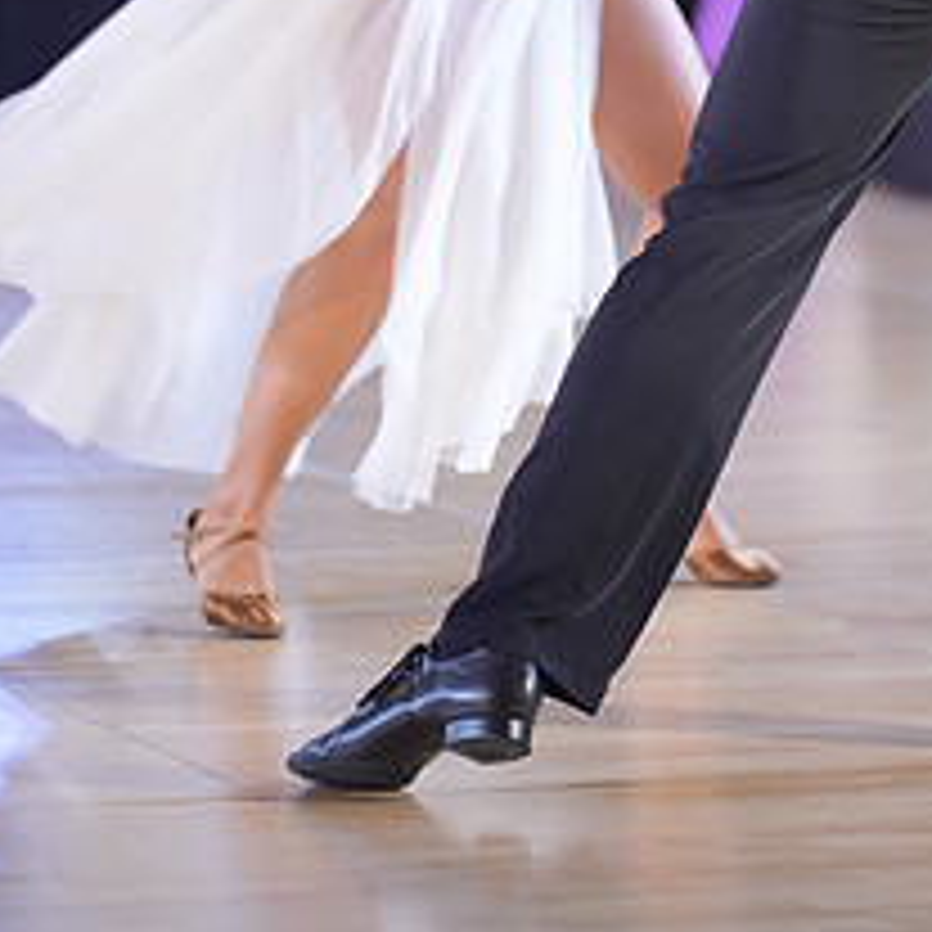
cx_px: 682
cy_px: -239
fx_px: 7707
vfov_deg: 6.9
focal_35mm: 253
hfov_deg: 6.9
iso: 1250
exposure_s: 1/500
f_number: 2
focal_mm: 106
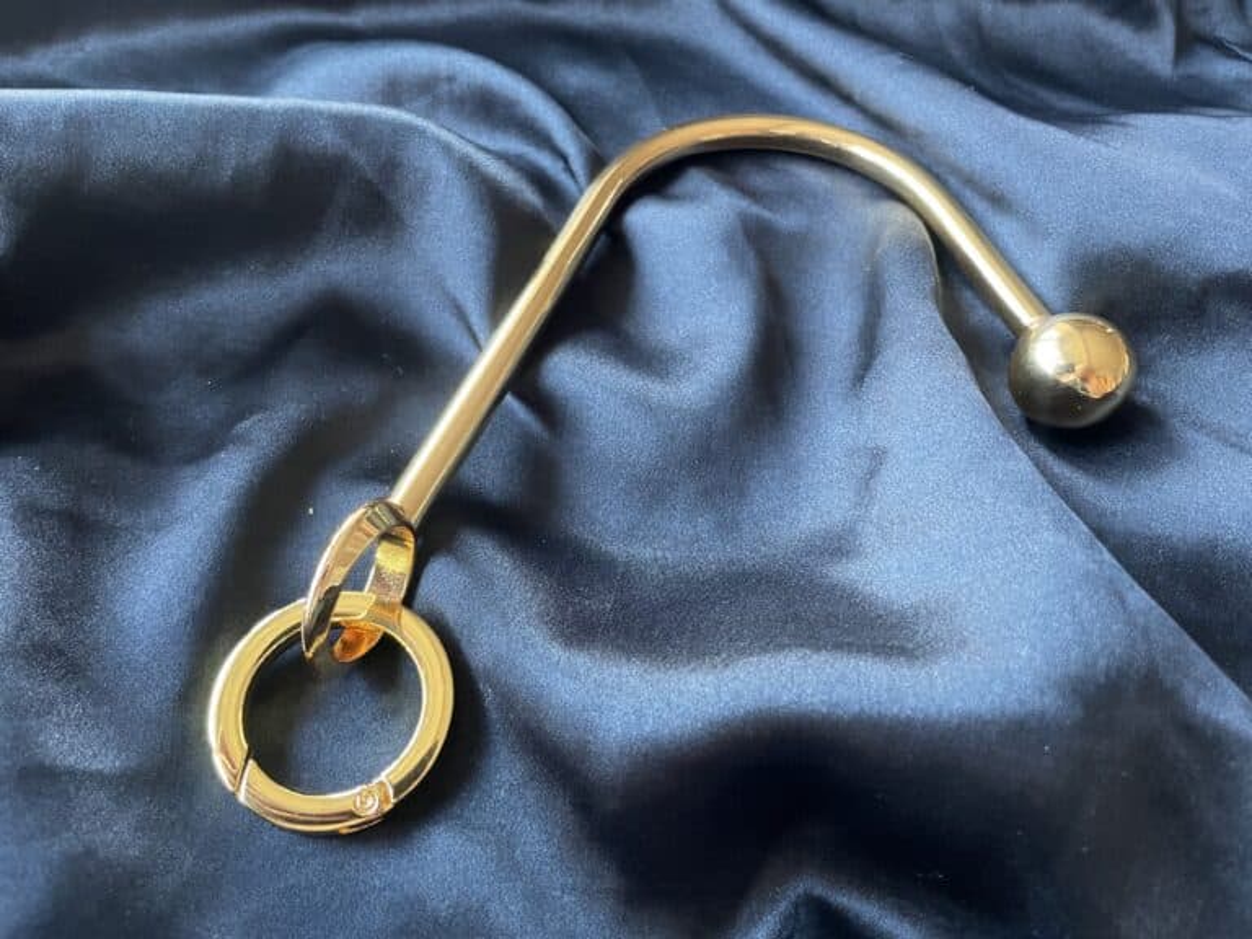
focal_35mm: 26
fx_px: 940
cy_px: 470
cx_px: 626
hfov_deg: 67.3
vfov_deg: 53.1
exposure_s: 1/40
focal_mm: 4.2
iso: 640
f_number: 1.6
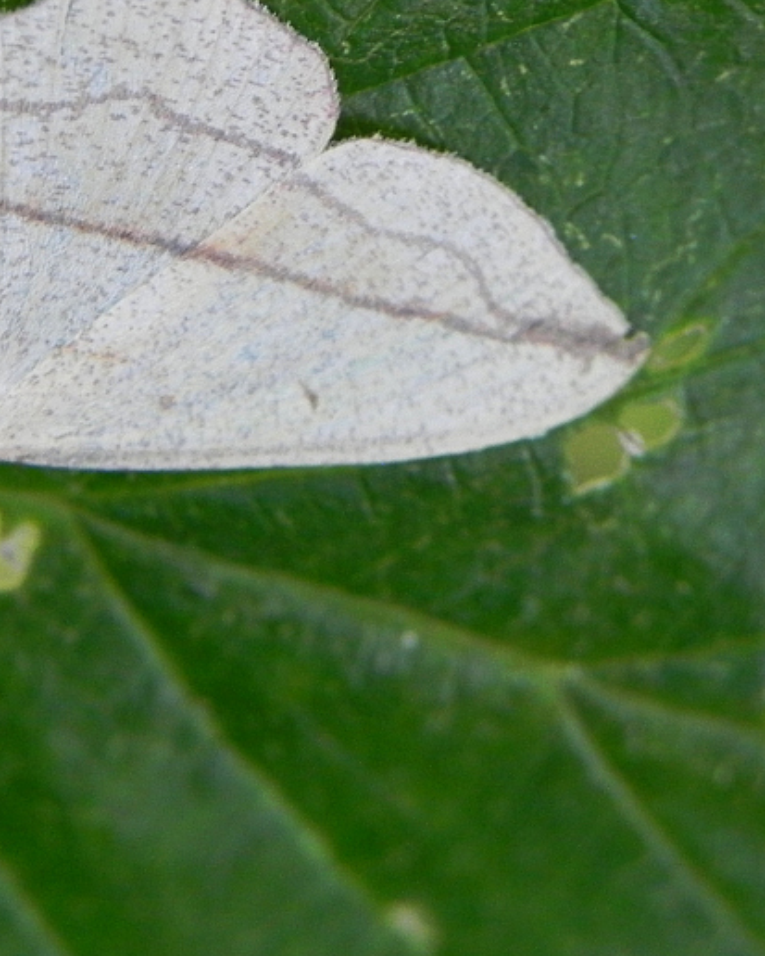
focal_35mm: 184
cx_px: 107
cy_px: 308
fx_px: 5206
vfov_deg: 10.5
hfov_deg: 8.4
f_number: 4
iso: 343
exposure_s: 1/30
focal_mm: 16.9
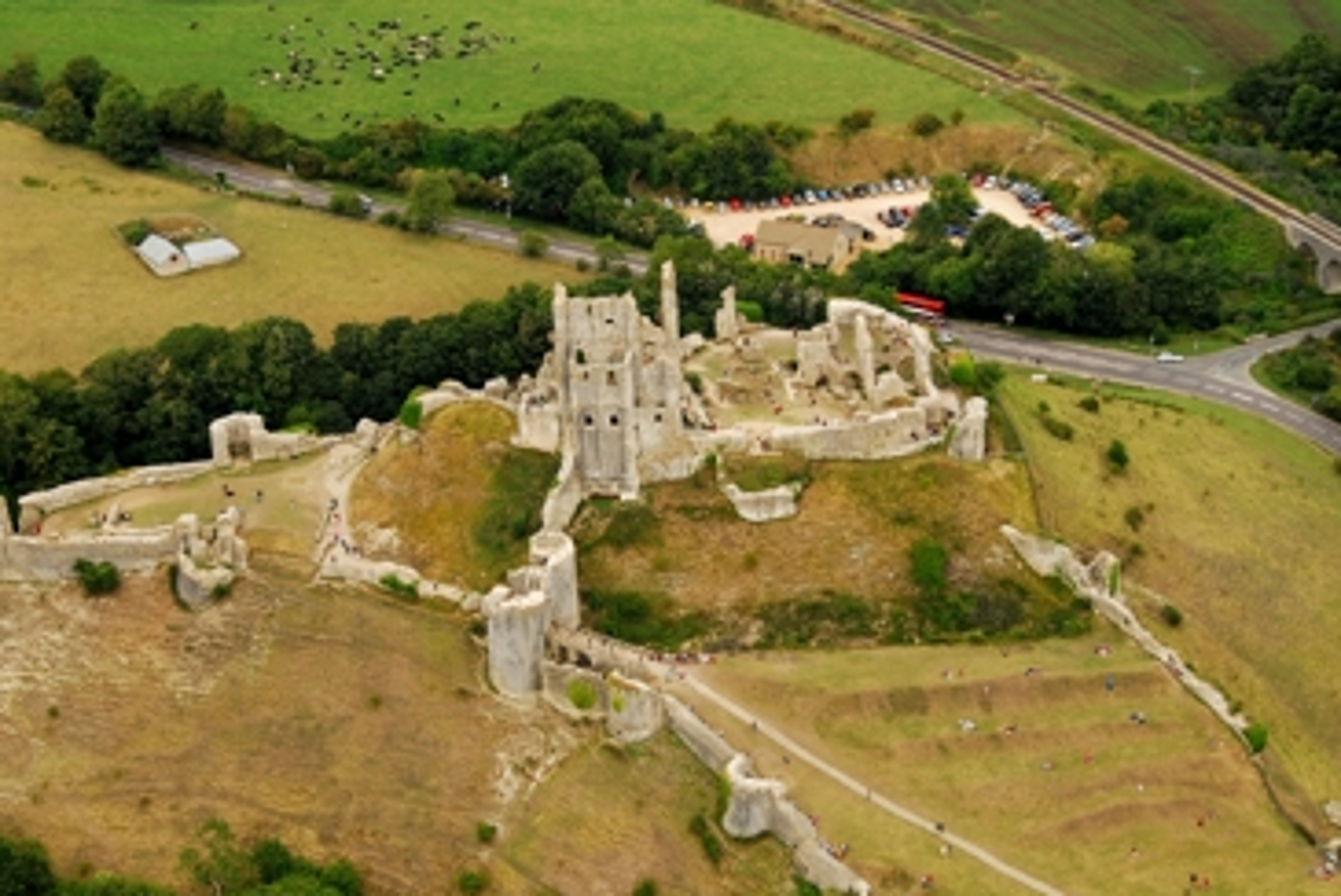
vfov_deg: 12.4
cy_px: 465
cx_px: 573
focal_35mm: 111
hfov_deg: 18.4
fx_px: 4138
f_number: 7.1
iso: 160
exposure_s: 1/250
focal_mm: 60
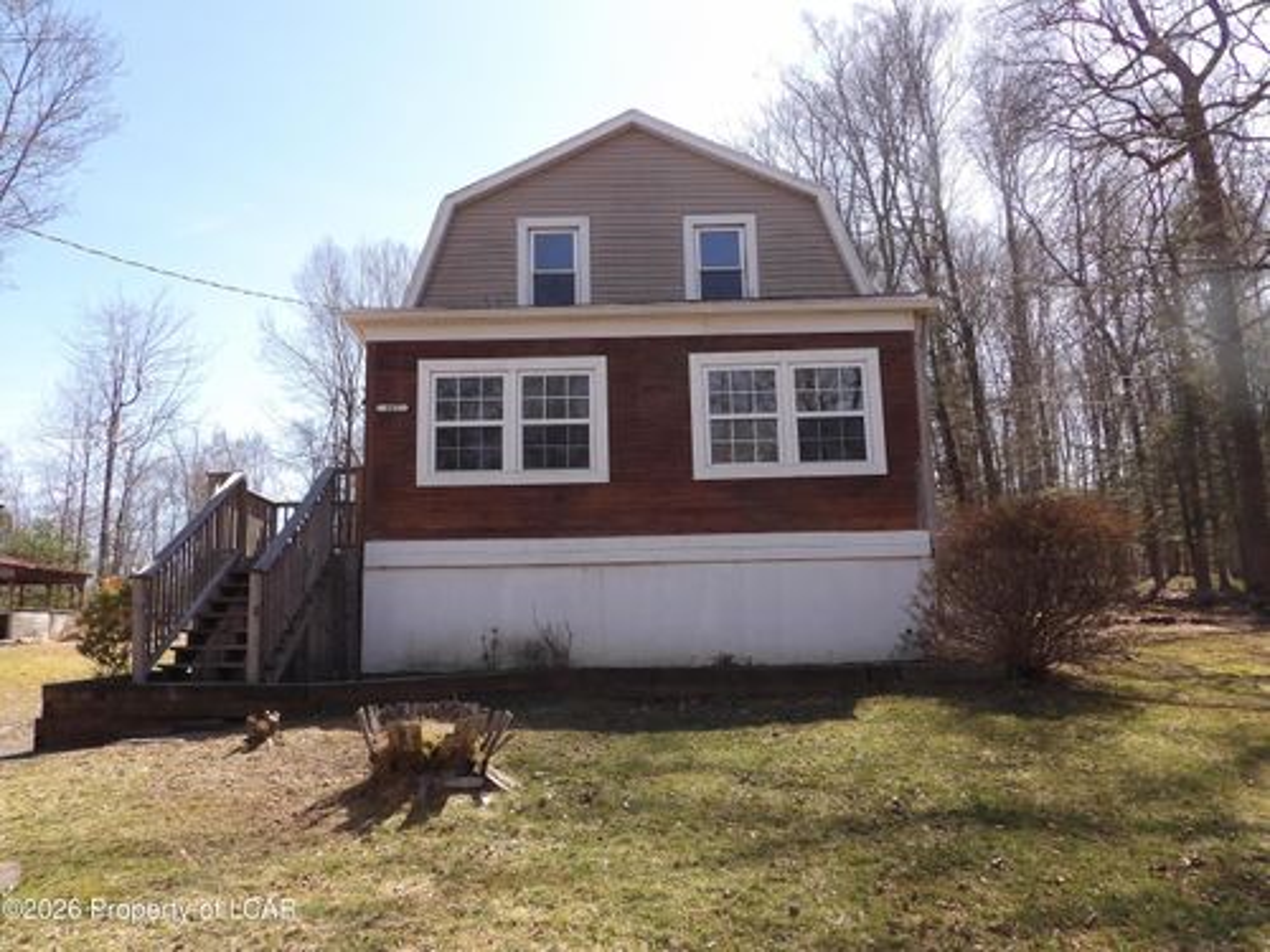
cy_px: 476
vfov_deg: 49.7
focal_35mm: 28
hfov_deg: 63.4
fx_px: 1027
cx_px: 635
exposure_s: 1/478
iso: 100
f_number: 3.4
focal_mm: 5
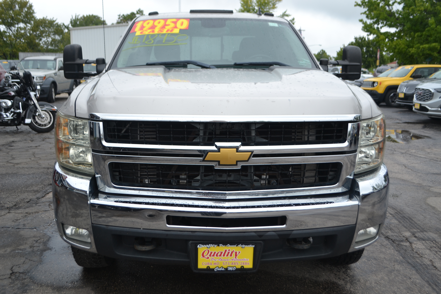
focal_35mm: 36
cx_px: 220
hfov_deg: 53.1
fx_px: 441
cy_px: 147
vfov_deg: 36.9
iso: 100
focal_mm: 24
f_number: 6.3
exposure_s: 1/160
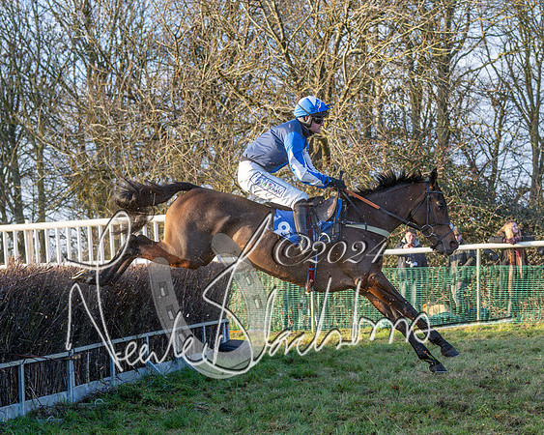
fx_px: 1206
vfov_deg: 20.4
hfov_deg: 25.4
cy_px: 261
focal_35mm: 75
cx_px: 331
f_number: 2.8
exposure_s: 1/2000
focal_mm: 45
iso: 800
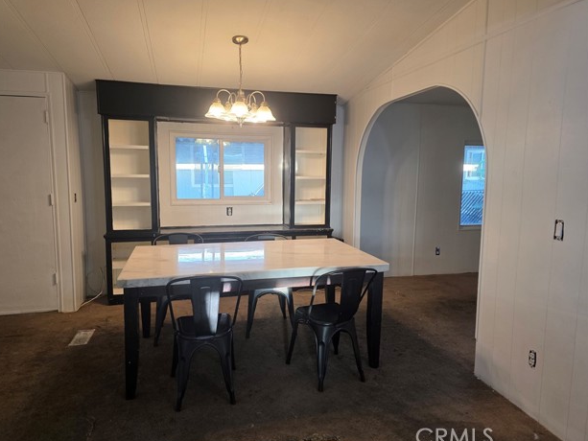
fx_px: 408
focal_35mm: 24
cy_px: 220
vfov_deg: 56.8
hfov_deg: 71.6
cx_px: 287
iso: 160
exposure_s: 1/120
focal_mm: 6.3
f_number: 1.7
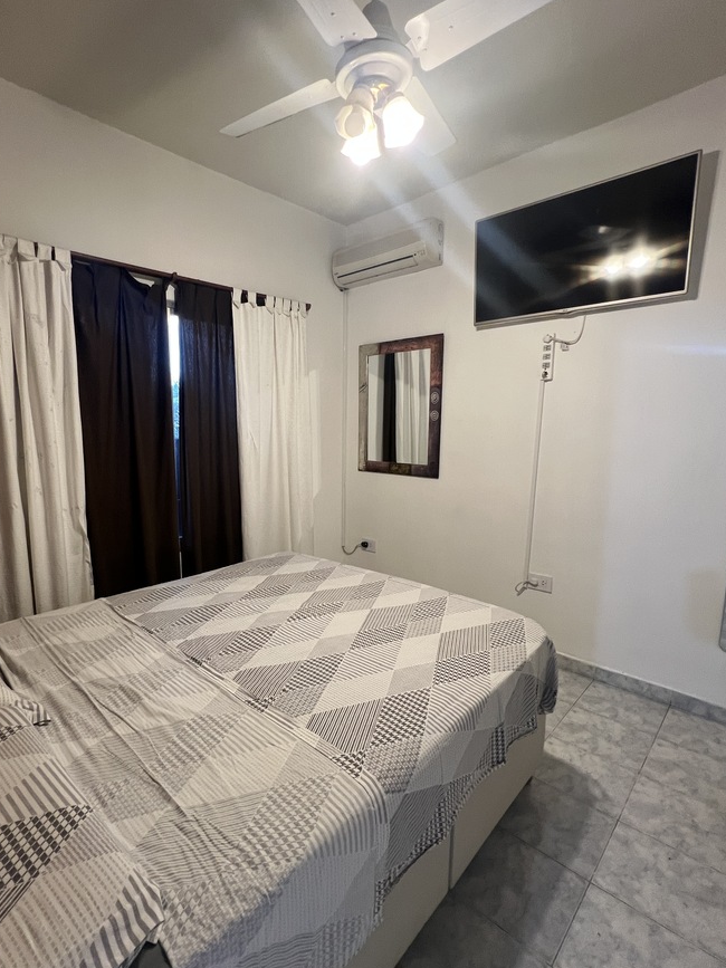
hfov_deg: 77.1
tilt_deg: -9.6
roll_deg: +1.0
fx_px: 448
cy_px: 497
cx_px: 287
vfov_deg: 94.5
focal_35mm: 16
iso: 200
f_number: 1.8
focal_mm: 1.57
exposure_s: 1/50
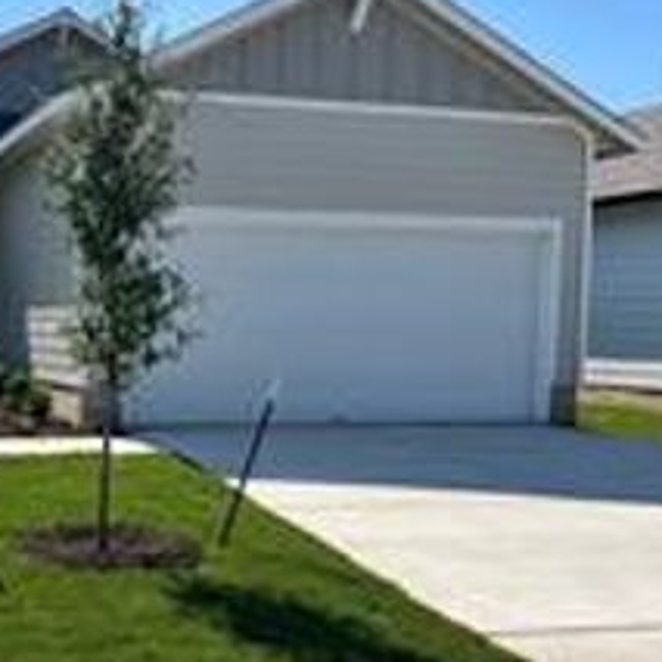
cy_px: 415
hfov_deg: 30.9
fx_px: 1168
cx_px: 134
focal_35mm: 54
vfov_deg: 31.5
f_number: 1.5
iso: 50
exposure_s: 1/6993
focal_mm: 5.7
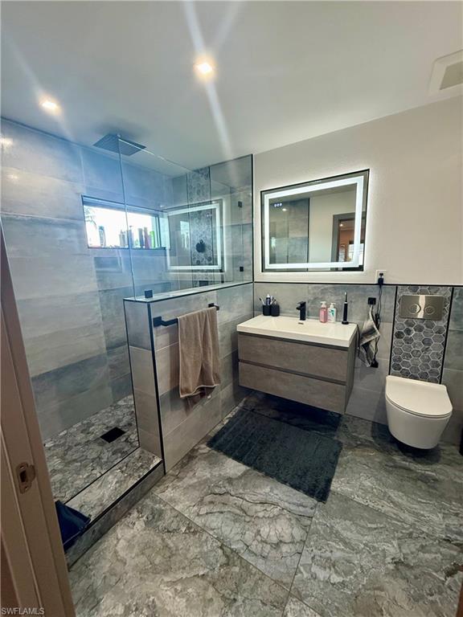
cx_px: 232
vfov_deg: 102.1
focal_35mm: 14
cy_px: 308
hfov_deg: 85.7
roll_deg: +1.7
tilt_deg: -10.4
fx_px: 250
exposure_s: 1/99
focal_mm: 2.22
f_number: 2.2
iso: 320
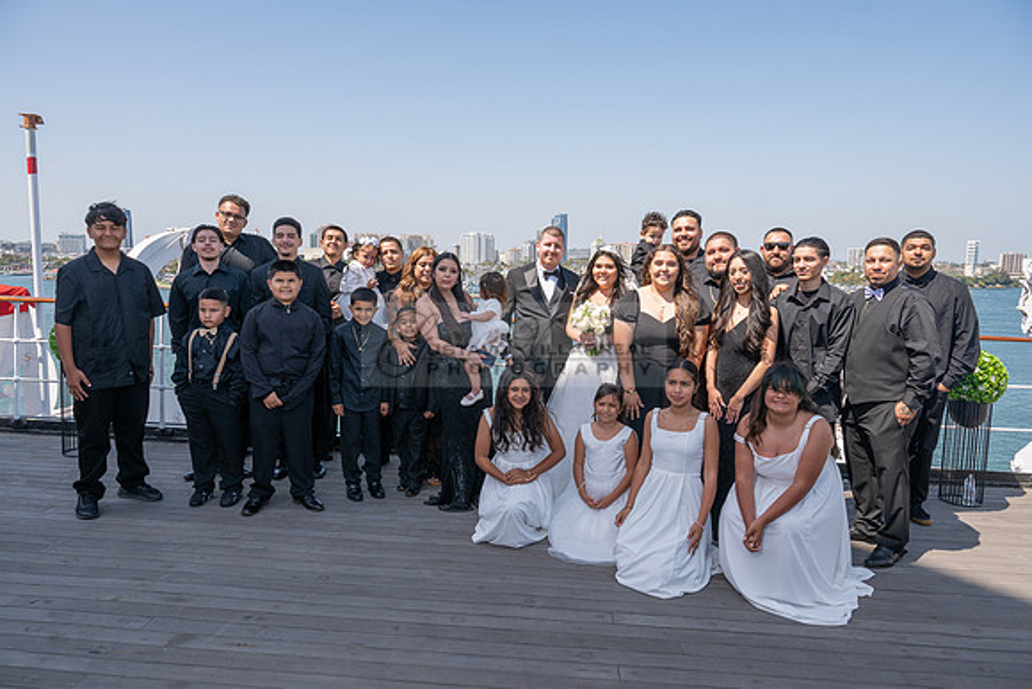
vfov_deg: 53.2
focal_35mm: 24
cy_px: 344
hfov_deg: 73.7
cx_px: 516
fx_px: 688
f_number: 10
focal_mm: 24
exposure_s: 1/200
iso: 200
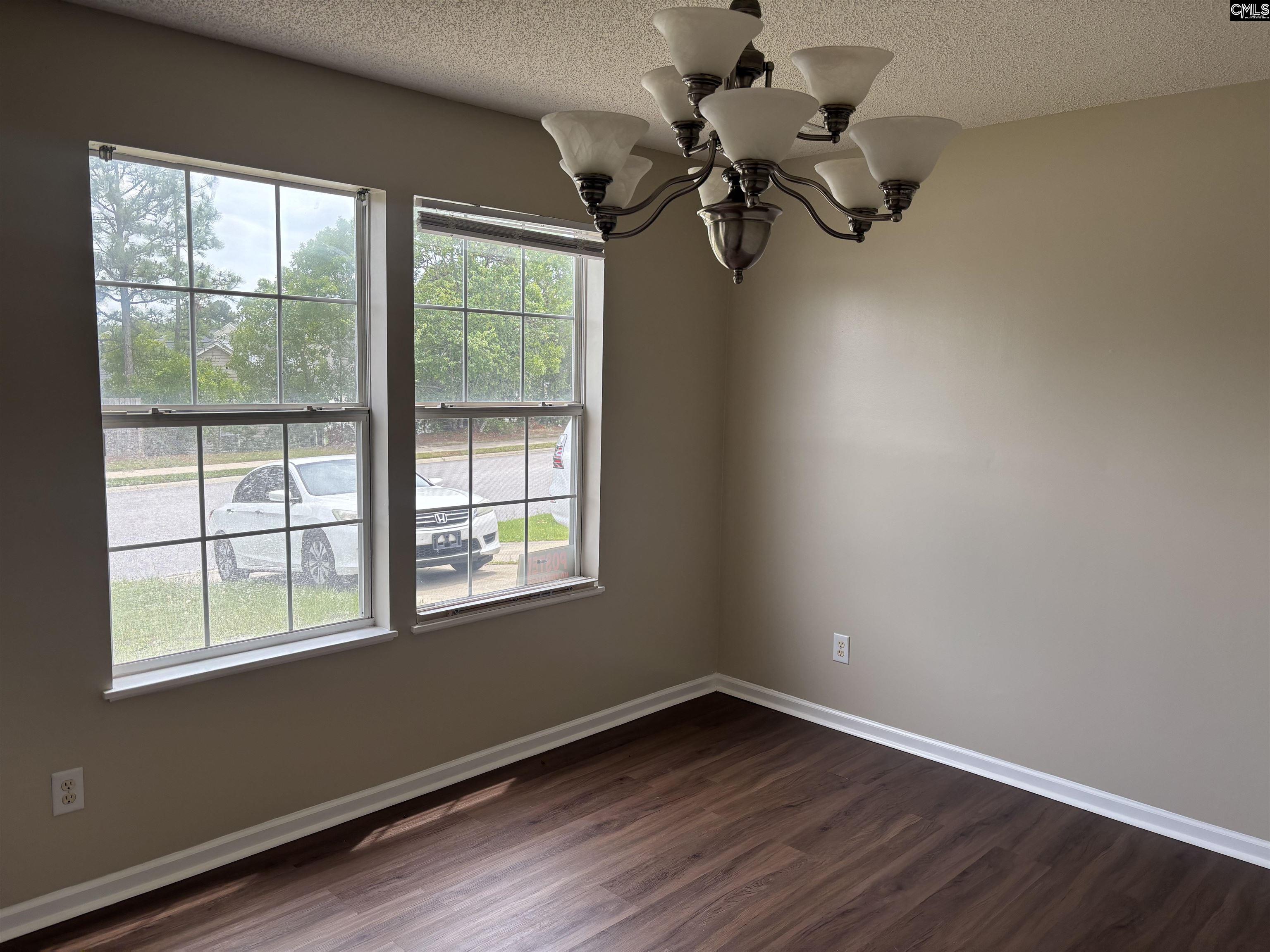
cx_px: 635
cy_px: 476
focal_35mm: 26
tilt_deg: -7.4
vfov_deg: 53.1
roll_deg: -0.2
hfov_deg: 67.3
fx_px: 954
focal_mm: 5.96
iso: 50
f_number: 1.6
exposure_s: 1/393
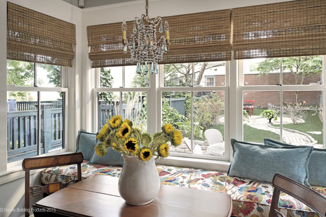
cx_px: 175
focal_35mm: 27
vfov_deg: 47.8
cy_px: 96
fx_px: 245
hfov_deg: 67.3
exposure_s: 1/6
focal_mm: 24
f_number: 8
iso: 200
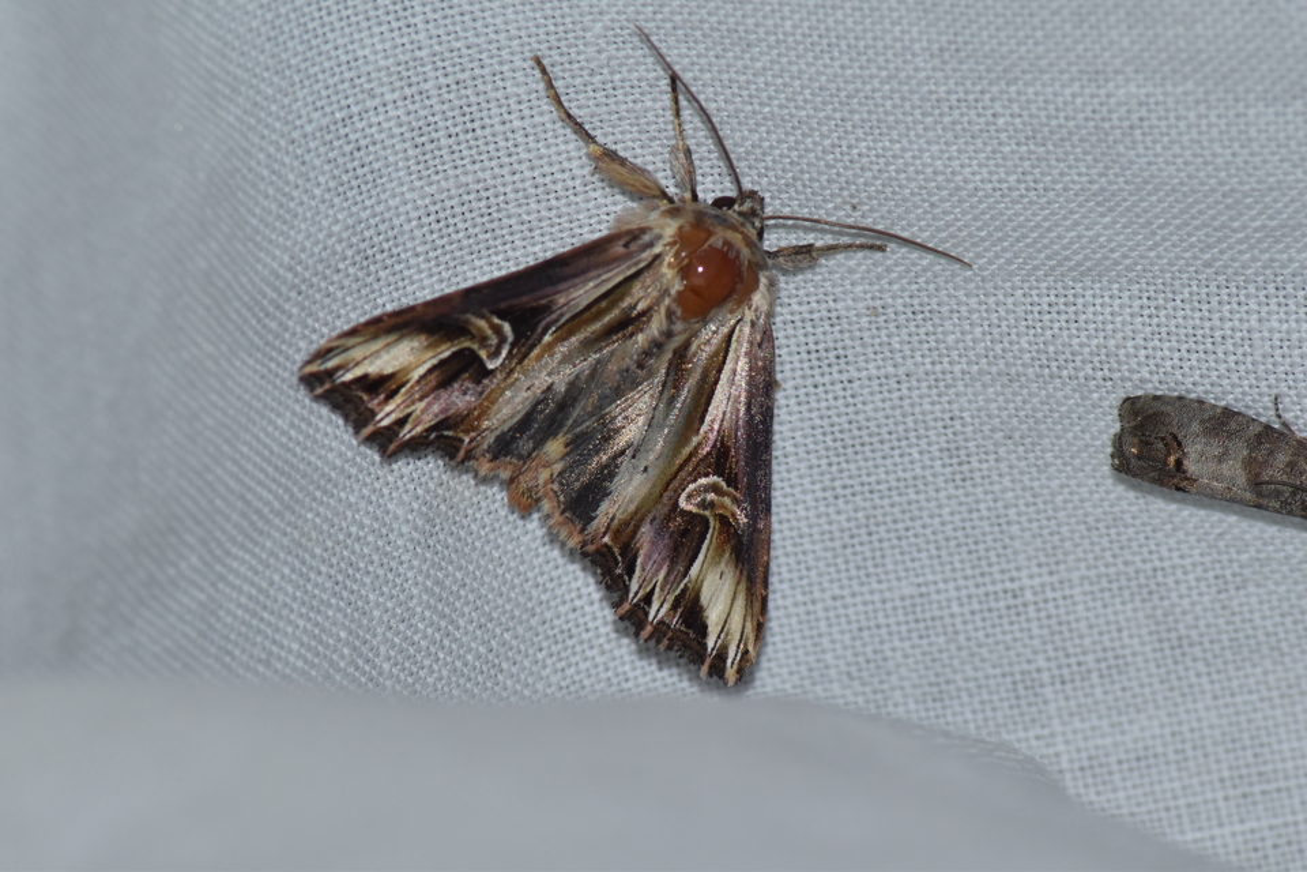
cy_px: 436
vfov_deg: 3.1
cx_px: 654
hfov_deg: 4.6
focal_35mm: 450
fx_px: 16336
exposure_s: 1/60
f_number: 20
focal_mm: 300
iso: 640
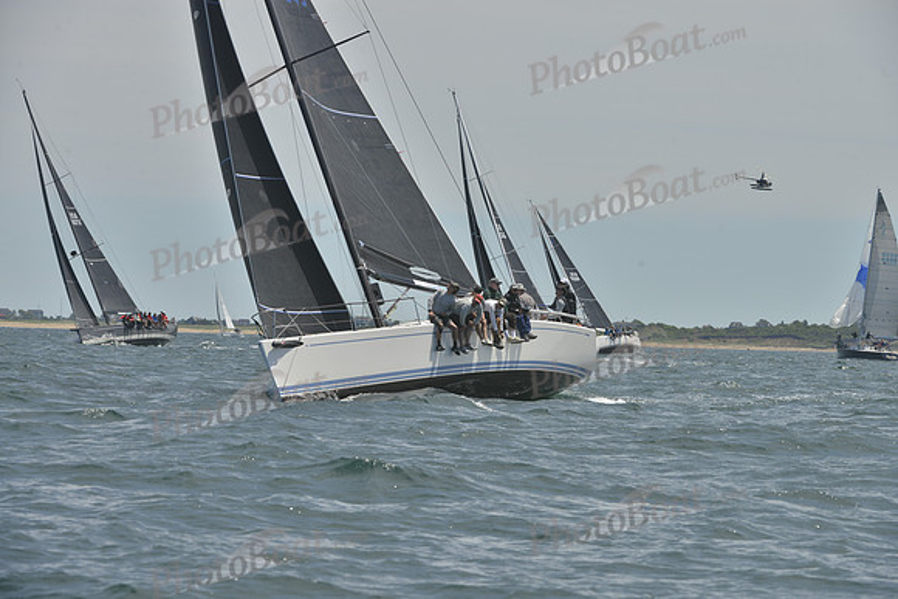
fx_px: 4990
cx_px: 449
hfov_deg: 10.3
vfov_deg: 6.9
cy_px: 300
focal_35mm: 200
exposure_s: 1/800
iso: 280
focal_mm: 200
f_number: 10
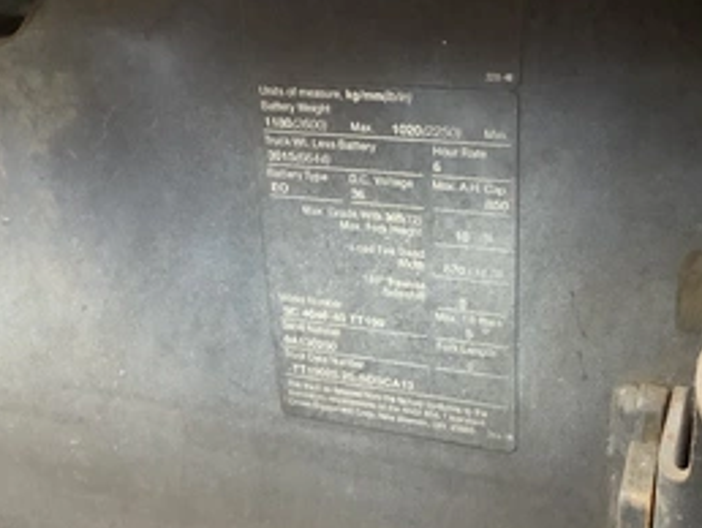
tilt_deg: -24.3
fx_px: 974
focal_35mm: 48
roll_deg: +2.9
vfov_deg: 30.3
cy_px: 253
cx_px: 356
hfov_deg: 39.6
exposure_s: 1/60
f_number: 2.4
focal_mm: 3.3
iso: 320
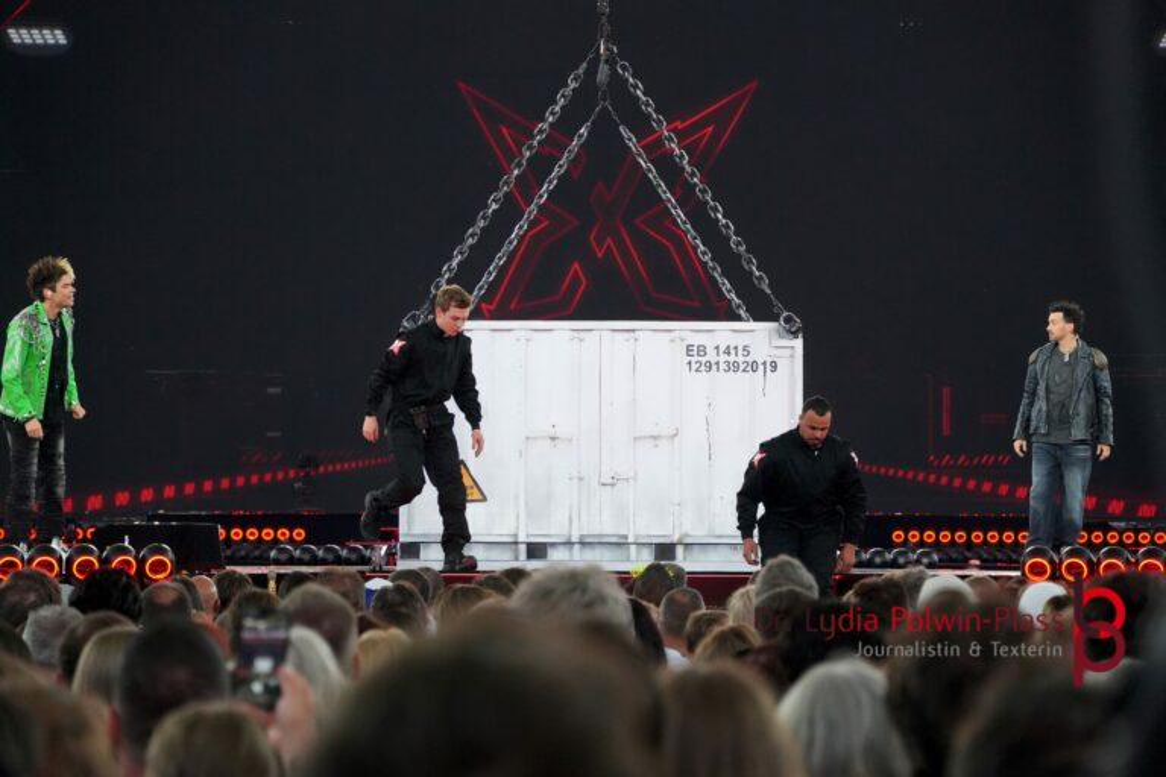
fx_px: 6024
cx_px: 583
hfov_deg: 11.1
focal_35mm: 186
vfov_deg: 7.4
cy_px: 388
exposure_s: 1/200
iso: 3200
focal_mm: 124
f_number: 5.6
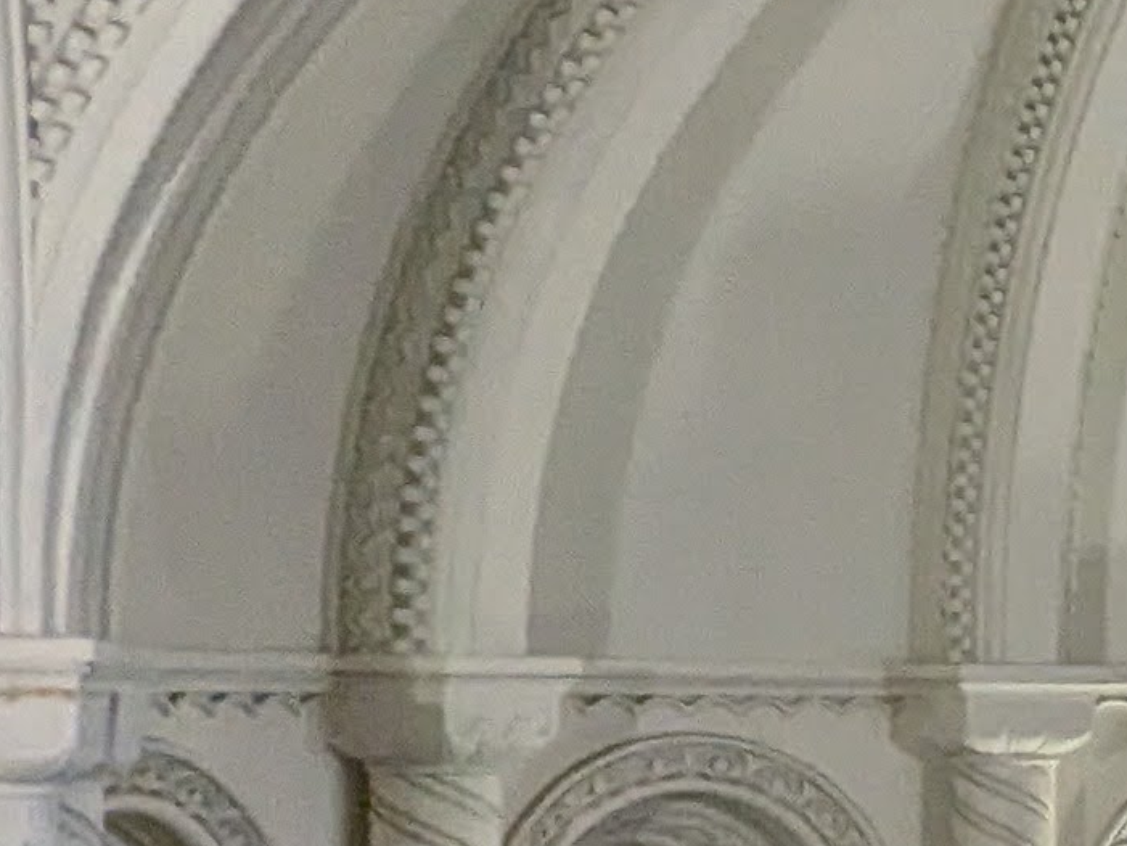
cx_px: 2875
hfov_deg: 13.6
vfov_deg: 15.9
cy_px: 769
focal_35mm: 92
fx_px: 2996
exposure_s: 1/25
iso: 133
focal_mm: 2.35
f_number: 2.2
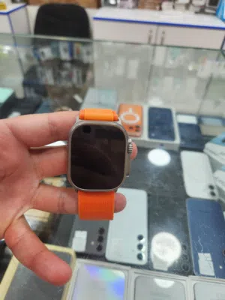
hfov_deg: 58.9
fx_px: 199
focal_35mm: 23
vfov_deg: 73.9
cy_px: 150
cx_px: 112
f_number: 1.8
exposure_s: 1/100
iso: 32
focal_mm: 5.4
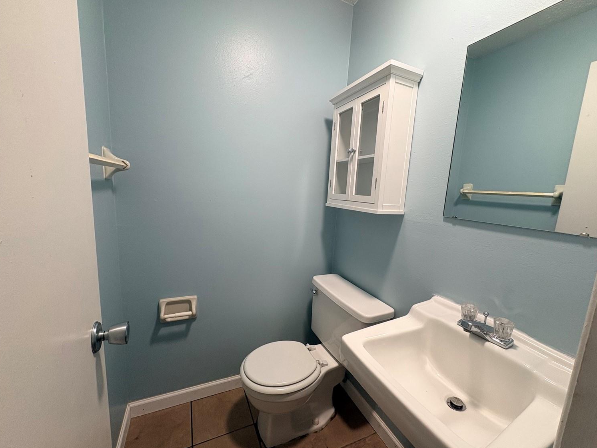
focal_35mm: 15
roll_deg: -4.6
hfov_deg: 98.1
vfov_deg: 81.7
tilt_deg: -8.8
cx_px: 314
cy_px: 233
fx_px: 259
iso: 125
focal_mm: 2.22
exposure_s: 1/60
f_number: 2.2
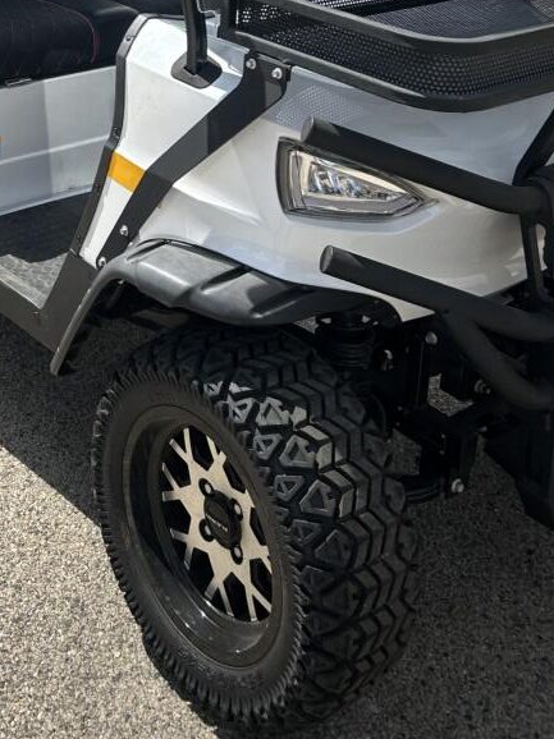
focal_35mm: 54
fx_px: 1153
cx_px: 59
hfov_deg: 26.2
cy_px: -8
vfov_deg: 32.6
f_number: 1.5
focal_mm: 5.7
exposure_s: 1/3704
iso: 50
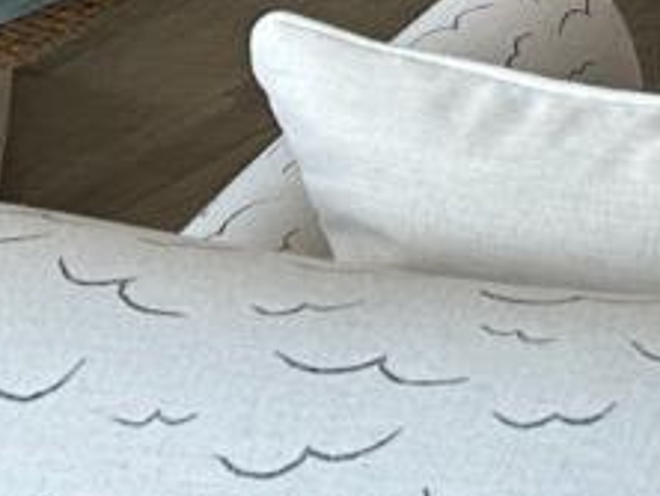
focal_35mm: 162
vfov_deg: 8.4
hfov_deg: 11.4
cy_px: -688
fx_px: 3092
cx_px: 1154
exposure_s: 1/120
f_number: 1.78
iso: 100
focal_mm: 6.86
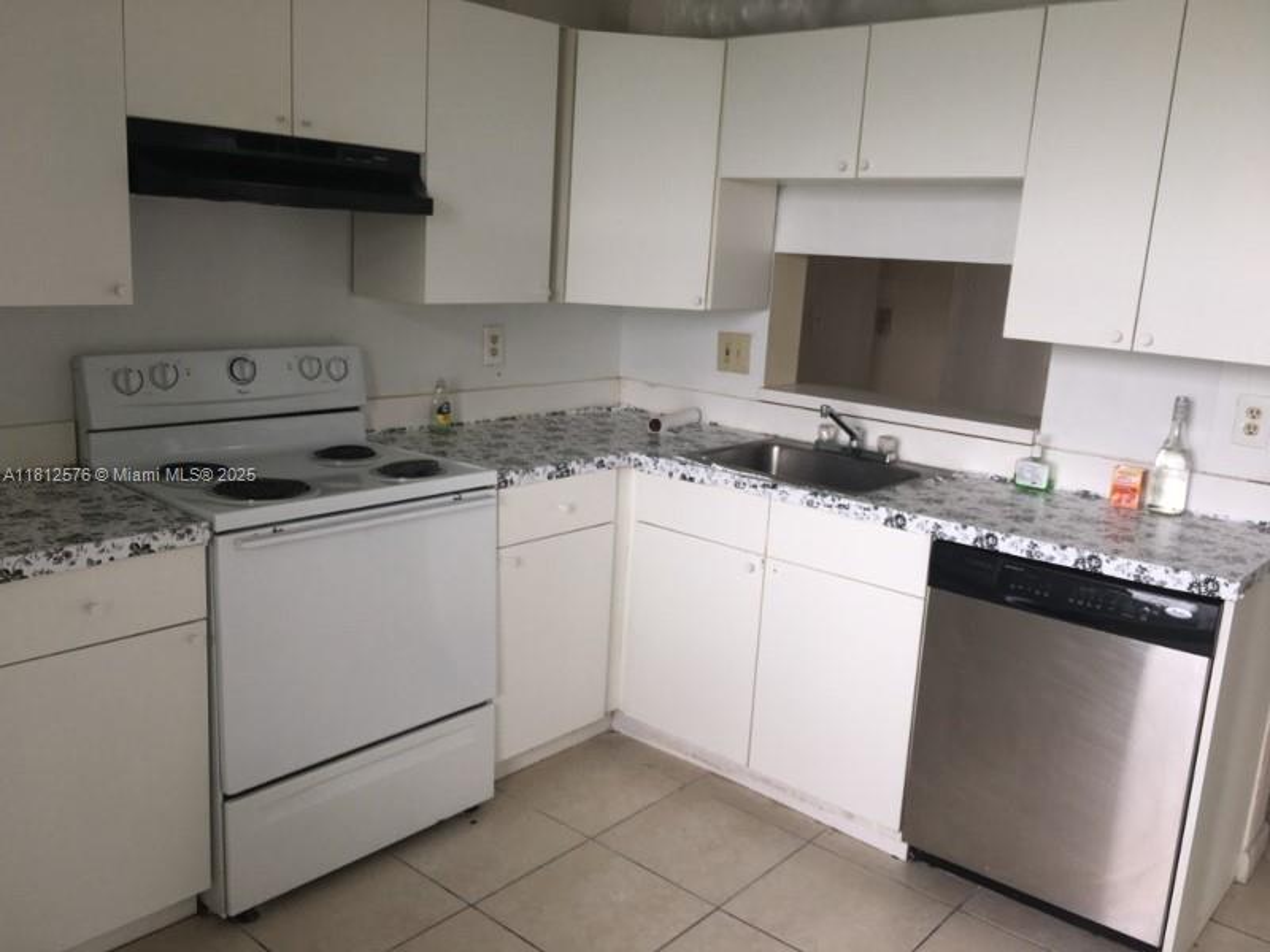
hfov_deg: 61.7
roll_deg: -3.1
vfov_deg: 48.2
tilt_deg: -12.4
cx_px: 635
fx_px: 1064
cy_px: 476
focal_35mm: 29
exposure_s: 1/82
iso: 25
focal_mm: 4.15
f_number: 2.2
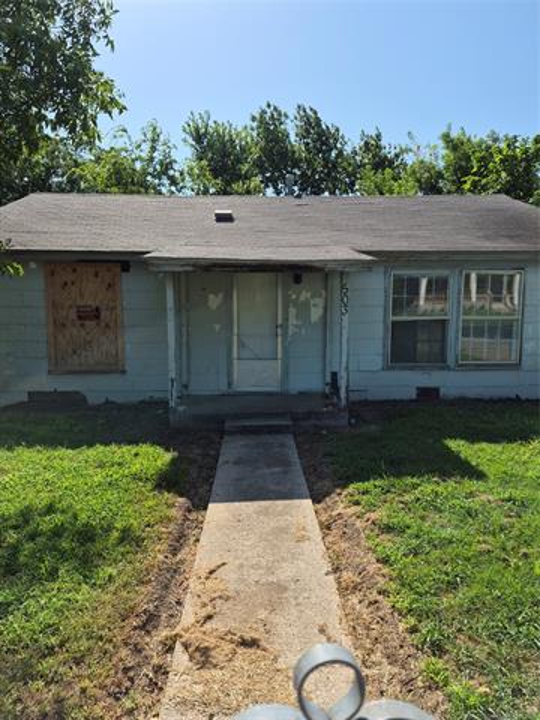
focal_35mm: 23
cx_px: 270
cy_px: 360
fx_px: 478
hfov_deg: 58.9
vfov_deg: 73.9
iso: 80
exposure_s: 1/7264
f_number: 1.8
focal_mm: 5.4
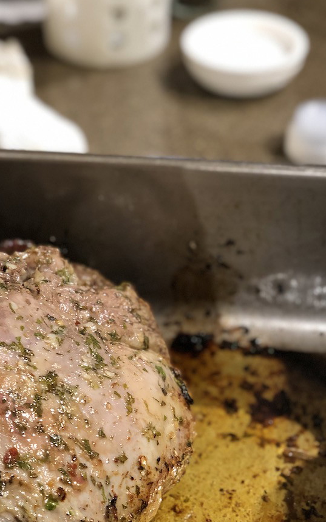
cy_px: 330
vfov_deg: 26.7
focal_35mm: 77
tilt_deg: -40.8
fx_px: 1094
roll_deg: +2.4
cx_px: 107
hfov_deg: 16.9
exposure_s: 1/30
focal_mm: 6
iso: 100
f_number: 2.4
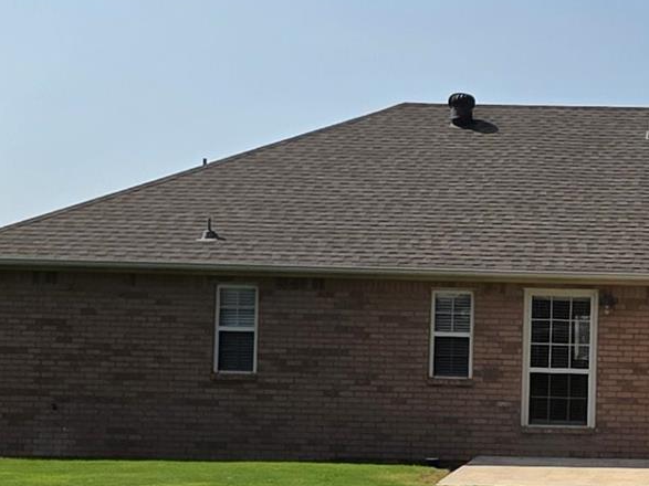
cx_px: 670
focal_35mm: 68
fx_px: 1275
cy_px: 309
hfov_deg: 26.8
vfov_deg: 21.6
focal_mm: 2.2
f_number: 1.9
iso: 40
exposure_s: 1/4125
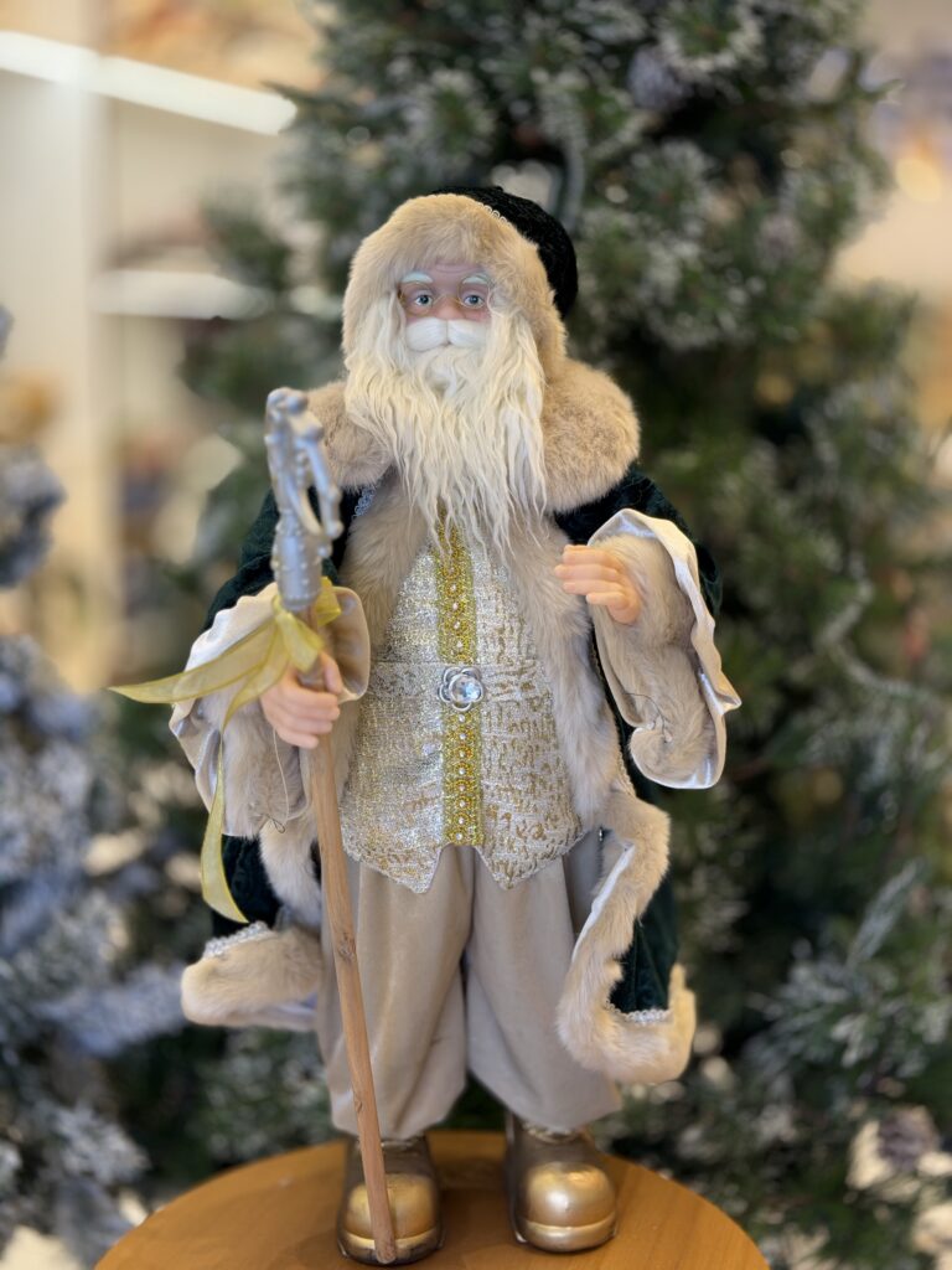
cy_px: 635
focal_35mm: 48
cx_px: 476
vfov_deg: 39.7
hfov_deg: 30.3
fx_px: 1760
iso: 64
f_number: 1.78
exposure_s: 1/60
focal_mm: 6.76
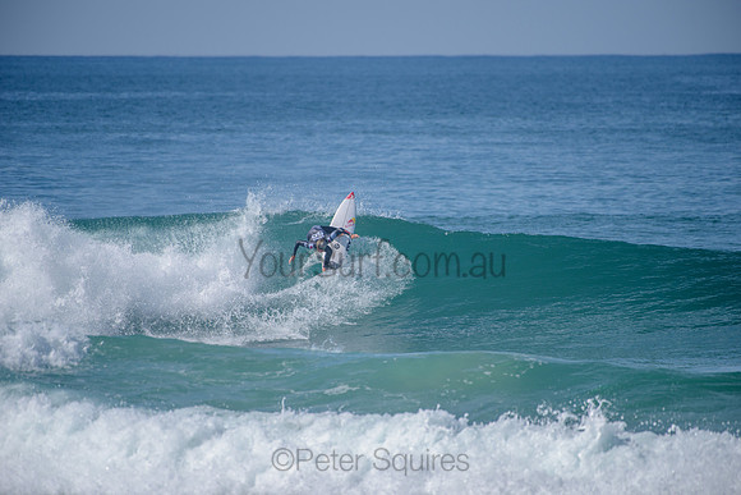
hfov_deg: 4.1
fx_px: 10294
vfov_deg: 2.8
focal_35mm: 500
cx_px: 370
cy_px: 248
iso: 160
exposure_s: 1/2000
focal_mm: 500
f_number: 5.6
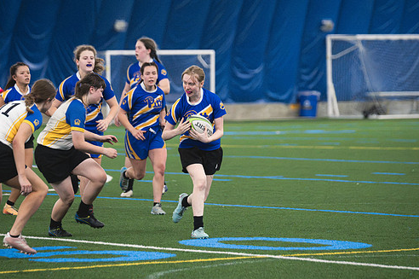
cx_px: 197
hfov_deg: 8.1
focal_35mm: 256
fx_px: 2977
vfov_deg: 5.4
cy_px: 124
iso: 11400
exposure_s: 1/640
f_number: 2.8
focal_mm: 145
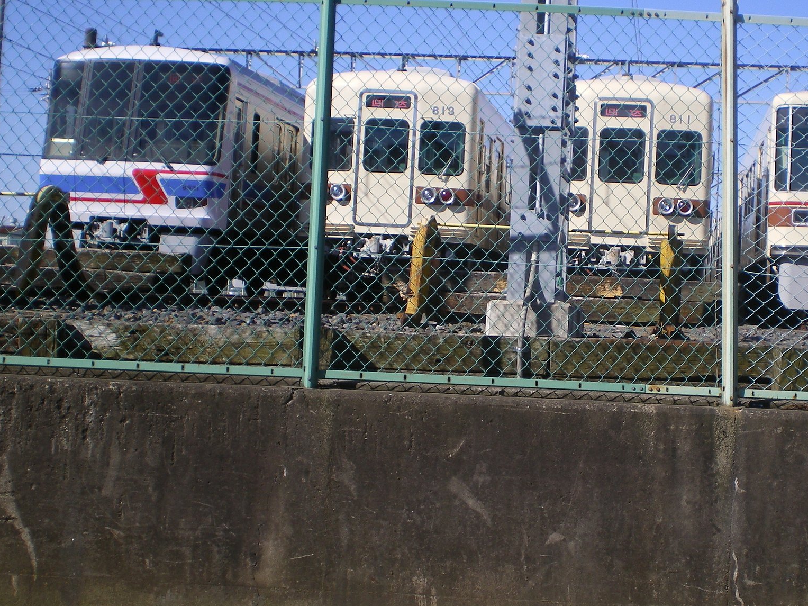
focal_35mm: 59
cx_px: 522
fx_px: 1377
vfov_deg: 24.7
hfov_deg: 32.5
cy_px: 203
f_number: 4.9
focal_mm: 7.4
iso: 64
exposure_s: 1/320
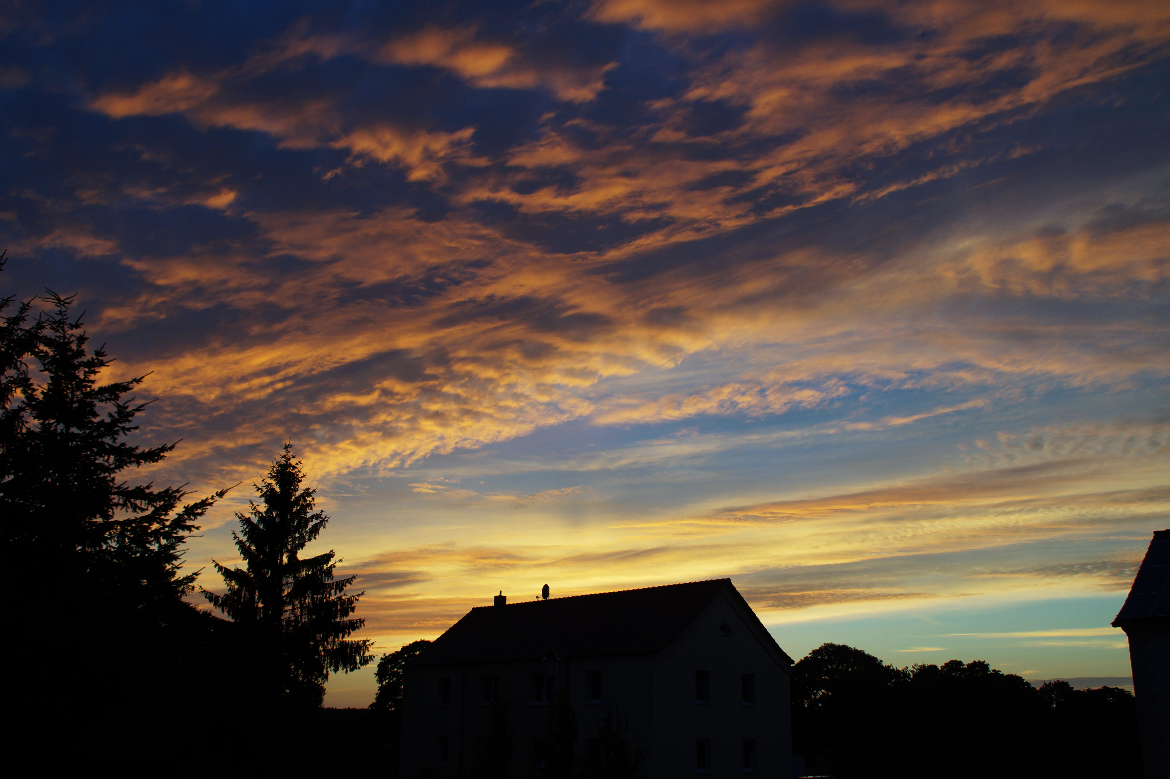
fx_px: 1137
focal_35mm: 35
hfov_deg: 54.5
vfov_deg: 37.8
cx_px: 585
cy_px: 395
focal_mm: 22
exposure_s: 1/80
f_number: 4.5
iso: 100
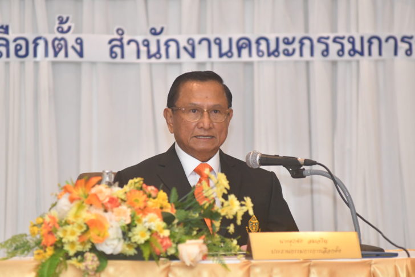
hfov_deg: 6.9
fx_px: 3457
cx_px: 208
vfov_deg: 4.6
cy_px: 138
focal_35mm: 300
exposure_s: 1/250
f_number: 5.6
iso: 3200
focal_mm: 200
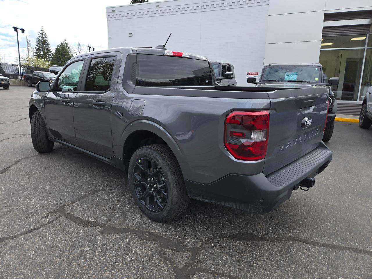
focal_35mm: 23
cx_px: 186
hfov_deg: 73.9
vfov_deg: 58.9
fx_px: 247
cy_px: 140
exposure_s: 1/588
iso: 25
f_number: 1.8
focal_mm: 5.4
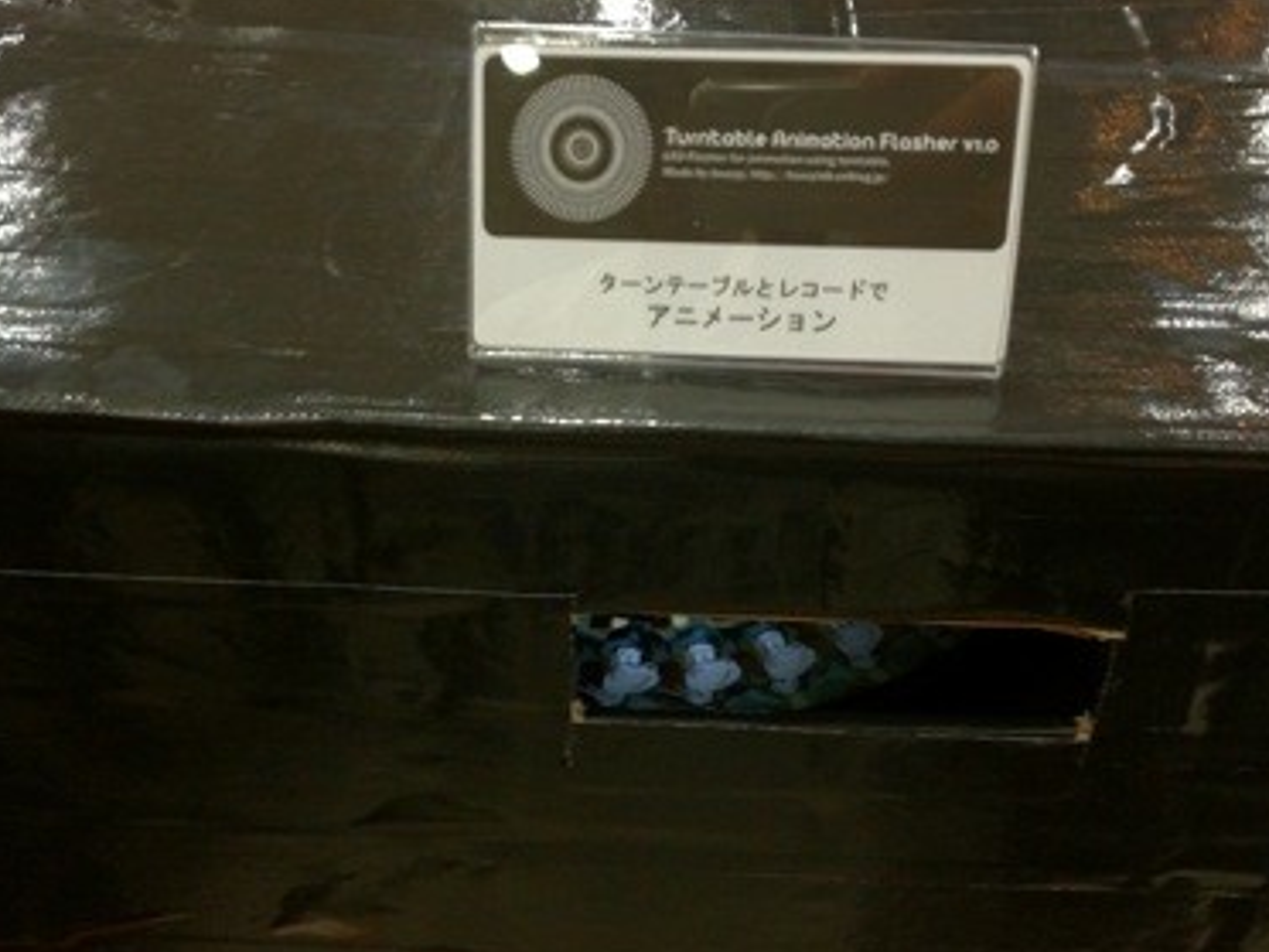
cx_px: 617
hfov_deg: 40.4
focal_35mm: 47
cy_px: 568
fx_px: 1723
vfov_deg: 30.8
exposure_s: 1/15
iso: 500
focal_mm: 4.28
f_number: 2.4
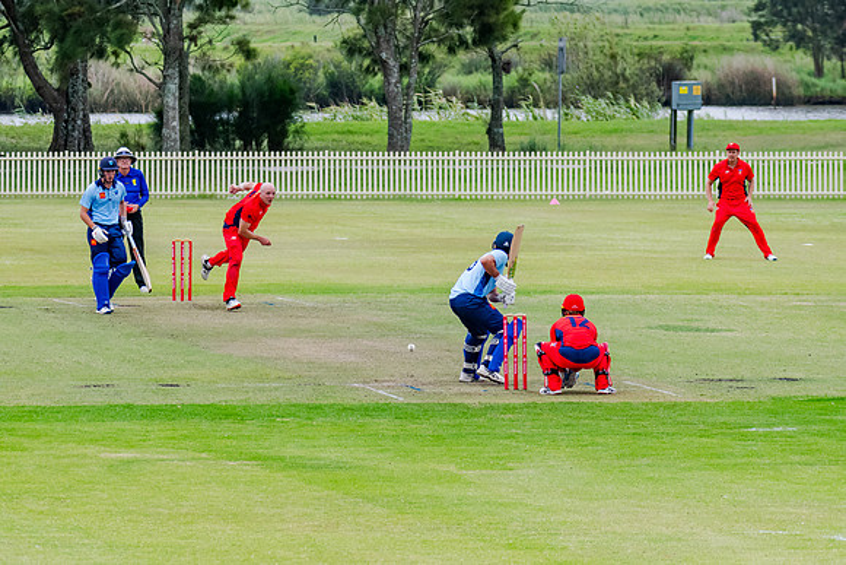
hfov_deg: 5.4
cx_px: 460
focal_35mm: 382
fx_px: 8975
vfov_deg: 3.6
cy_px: 282
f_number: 8
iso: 800
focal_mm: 240
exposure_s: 1/1000
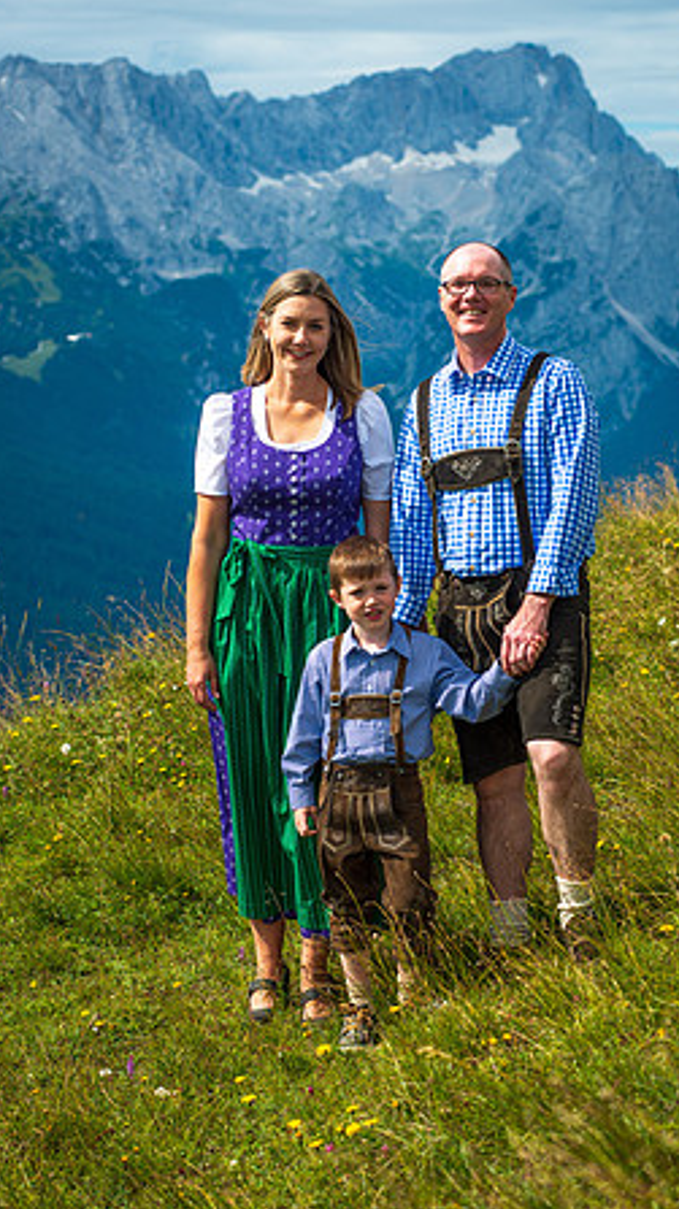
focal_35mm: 97
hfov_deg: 12.5
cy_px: 606
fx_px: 3109
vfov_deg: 22.0
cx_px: 368
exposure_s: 1/1000
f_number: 6.3
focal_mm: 92
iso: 100
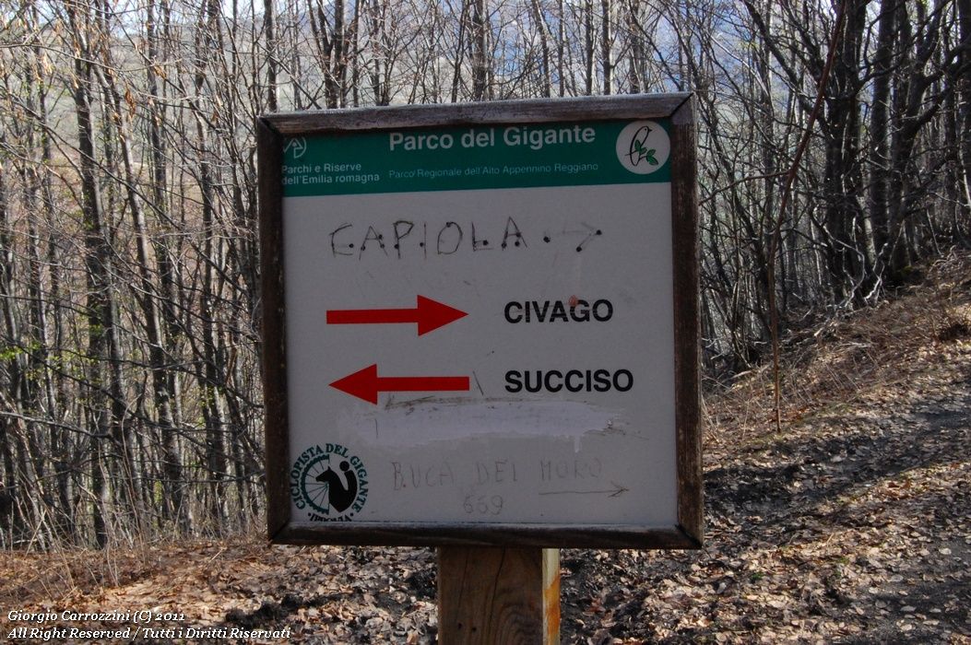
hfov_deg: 42.4
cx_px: 486
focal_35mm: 46
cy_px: 322
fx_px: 1253
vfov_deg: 28.9
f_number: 25
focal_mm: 31
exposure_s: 1/80
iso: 1600
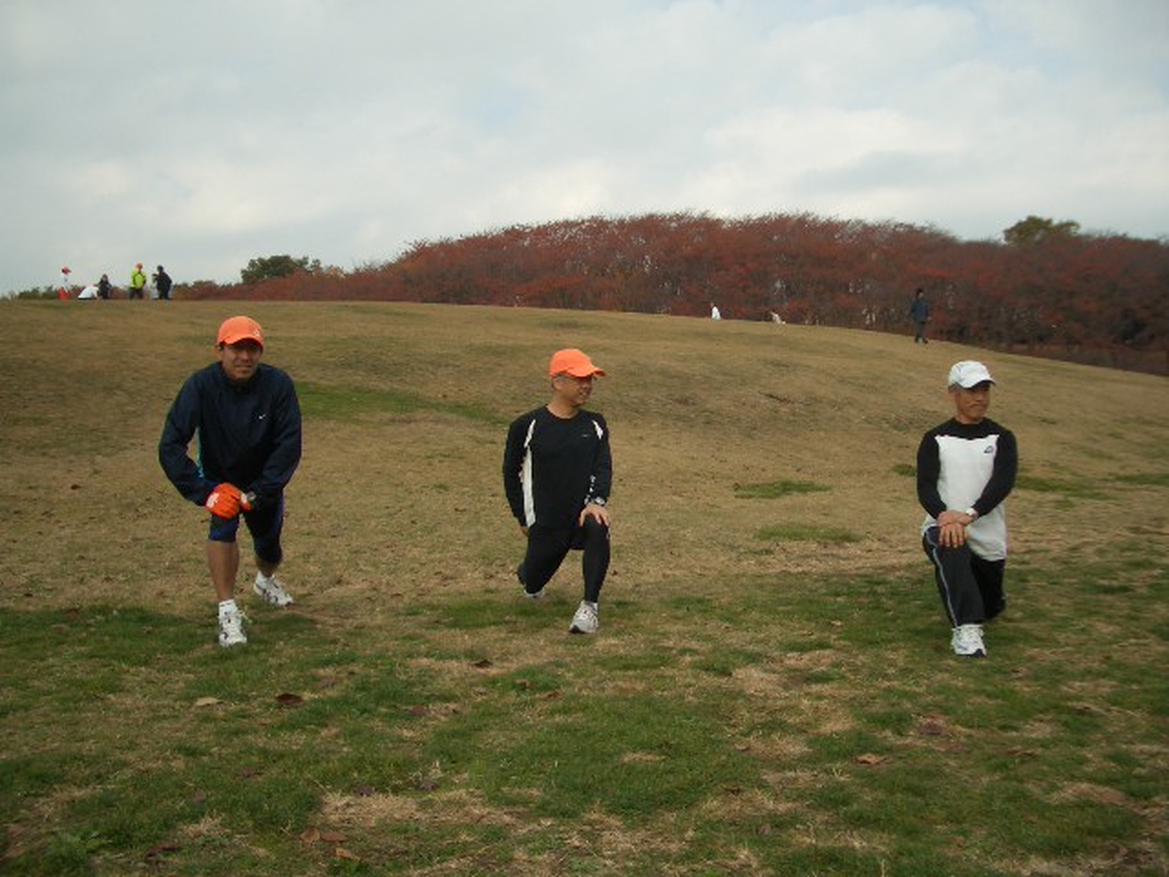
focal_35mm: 35
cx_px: 584
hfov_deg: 52.6
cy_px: 438
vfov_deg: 40.7
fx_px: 1182
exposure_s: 1/800
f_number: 2.6
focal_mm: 5.8
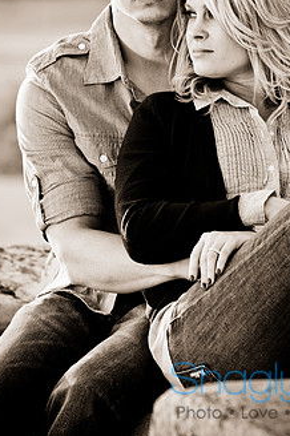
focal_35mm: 412
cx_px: 182
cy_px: 146
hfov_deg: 3.3
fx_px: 4988
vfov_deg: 5.0
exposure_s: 1/250
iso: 400
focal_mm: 200
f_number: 5.6
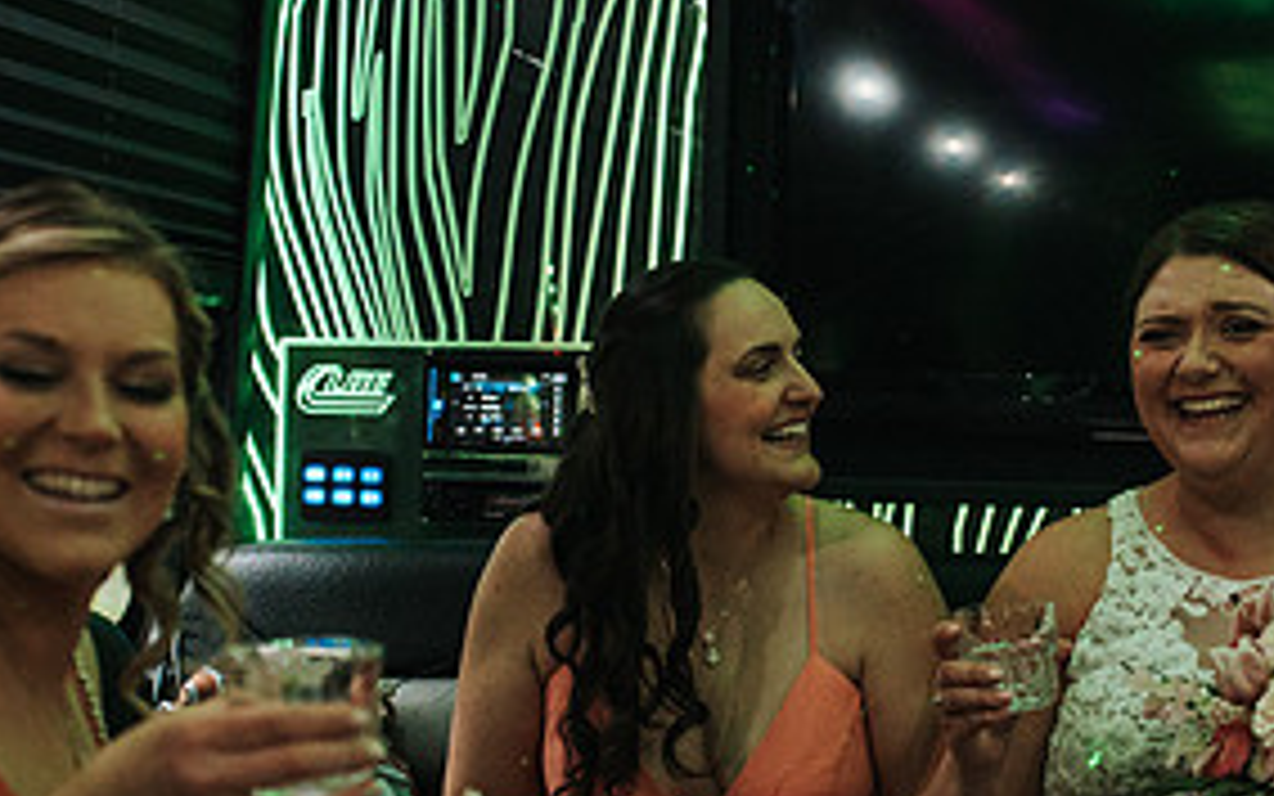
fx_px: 3160
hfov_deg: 22.8
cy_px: 482
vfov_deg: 14.4
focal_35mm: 91
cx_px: 772
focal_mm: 35
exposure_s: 1/320
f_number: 2.8
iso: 1000
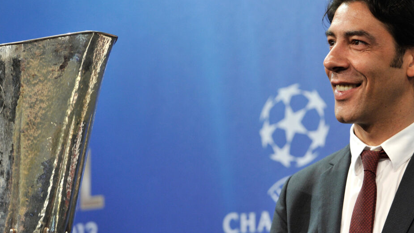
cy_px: 121
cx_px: 211
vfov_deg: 5.4
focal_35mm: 225
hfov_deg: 9.6
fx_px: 2470
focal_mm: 195
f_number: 4
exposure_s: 1/200
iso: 2000
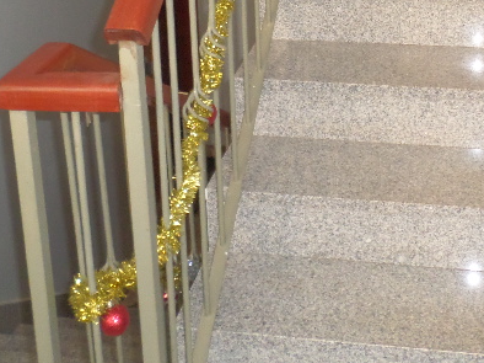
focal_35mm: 65
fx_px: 908
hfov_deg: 29.6
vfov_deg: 21.1
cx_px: 323
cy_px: -62
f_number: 2.5
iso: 200
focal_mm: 4.5
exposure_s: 1/30
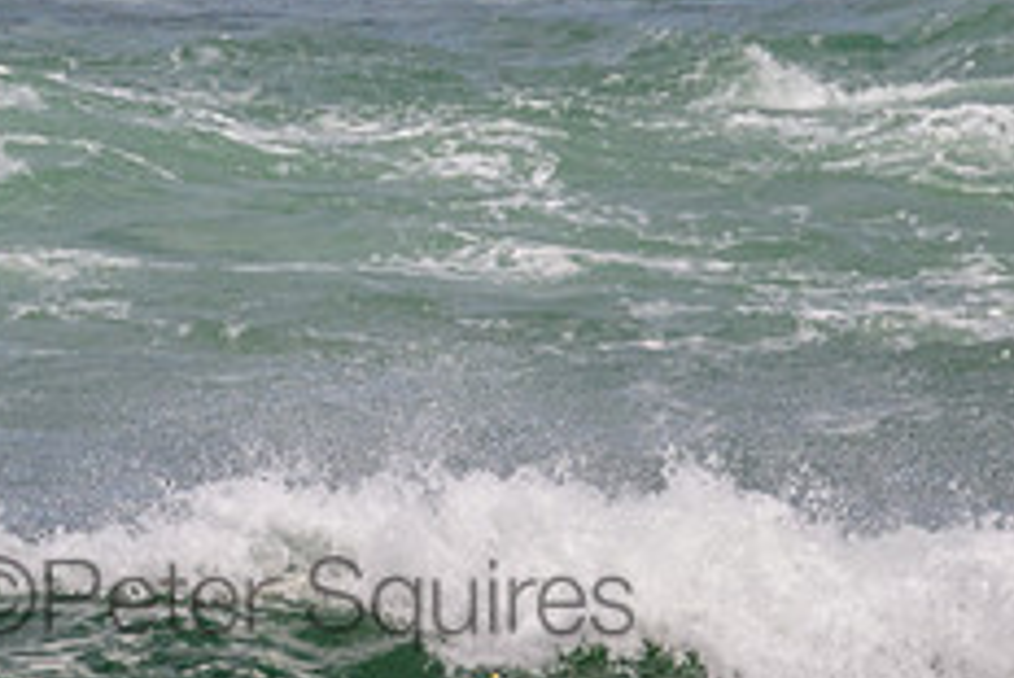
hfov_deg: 0.7
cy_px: -67
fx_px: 77616
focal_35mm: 2754
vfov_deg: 0.5
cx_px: 291
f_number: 11
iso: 560
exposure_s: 1/2000
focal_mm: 800
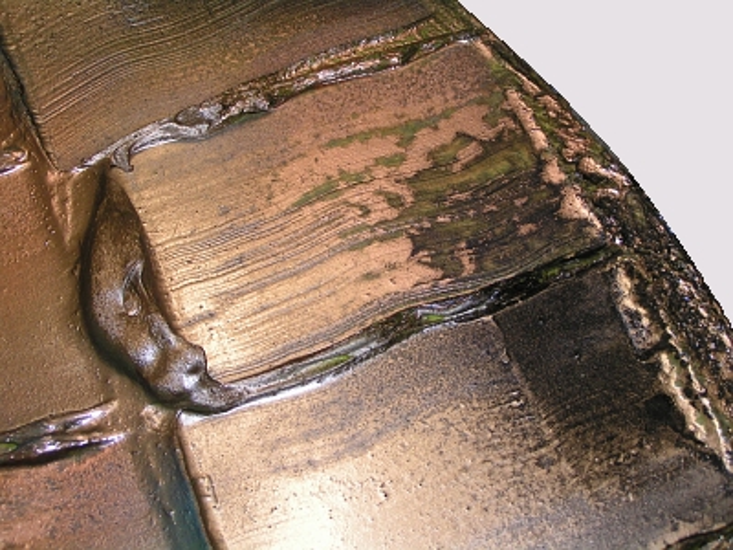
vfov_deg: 23.3
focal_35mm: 63
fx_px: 1334
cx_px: 366
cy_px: 275
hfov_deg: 30.7
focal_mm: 9.7
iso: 64
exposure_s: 1/25
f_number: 5
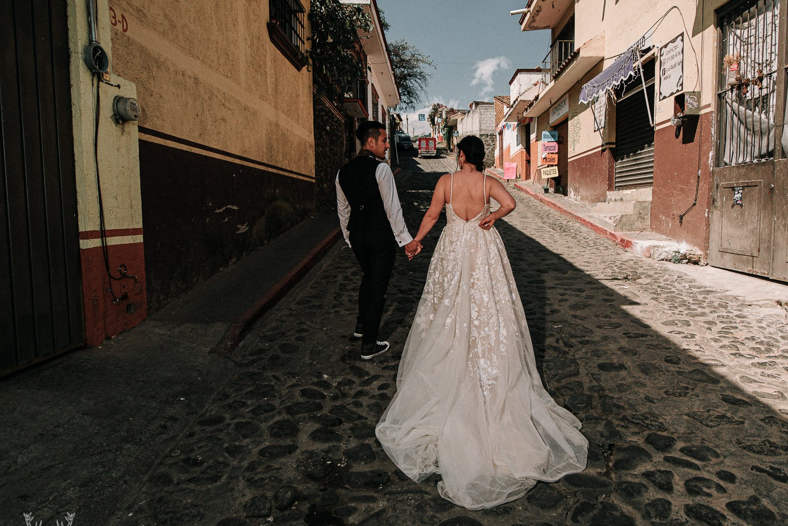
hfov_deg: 80.8
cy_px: 243
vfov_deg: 59.5
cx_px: 446
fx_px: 460
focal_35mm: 21
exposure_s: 1/4000
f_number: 3.2
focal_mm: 16
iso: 100
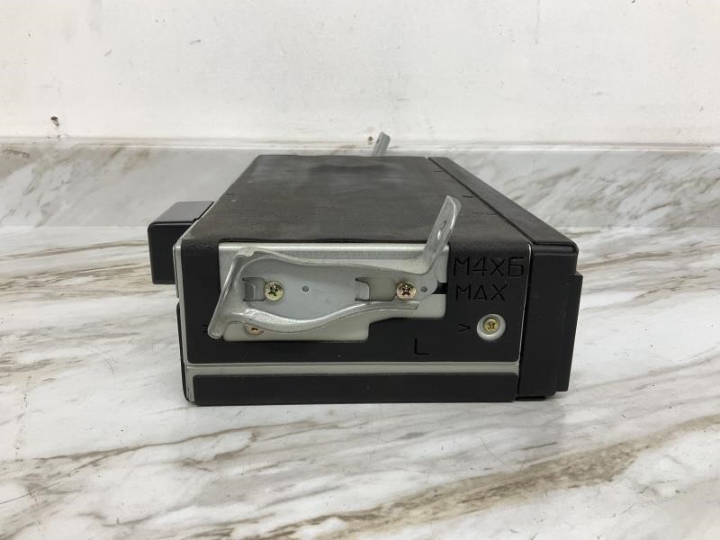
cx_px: 360
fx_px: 603
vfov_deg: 48.2
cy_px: 270
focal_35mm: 29
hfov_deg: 61.7
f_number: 1.8
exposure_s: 1/60
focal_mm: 3
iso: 80
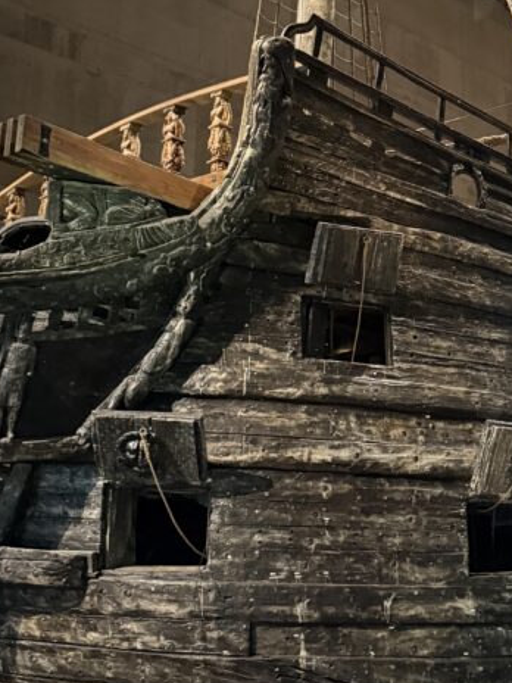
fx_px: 1045
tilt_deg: +18.1
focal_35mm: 53
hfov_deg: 26.2
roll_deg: +3.3
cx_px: 505
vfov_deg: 35.8
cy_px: 231
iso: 1250
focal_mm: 6.76
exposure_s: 1/25
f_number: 1.78
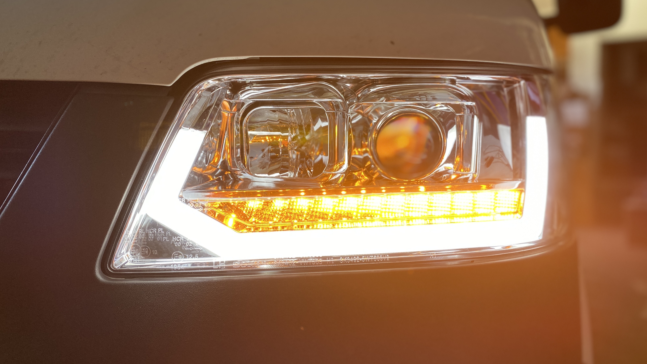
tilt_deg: -3.0
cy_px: 171
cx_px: 324
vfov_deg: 40.2
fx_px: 498
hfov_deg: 66.1
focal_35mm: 29
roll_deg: -0.3
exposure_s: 1/54
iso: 80
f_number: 1.8
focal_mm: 4.25
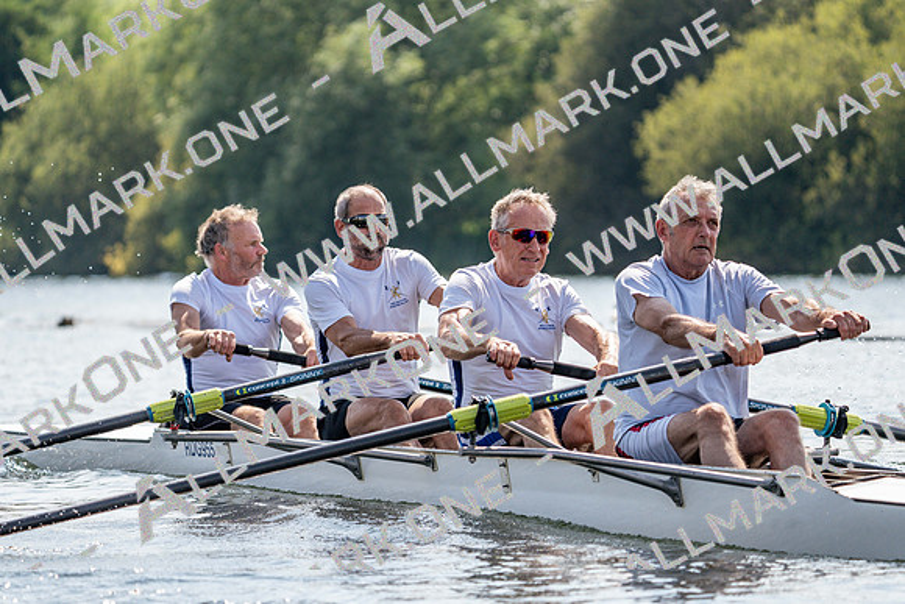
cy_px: 302
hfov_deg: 8.6
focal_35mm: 239
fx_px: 6009
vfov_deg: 5.8
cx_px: 452
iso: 320
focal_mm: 239
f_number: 5.6
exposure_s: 1/1600
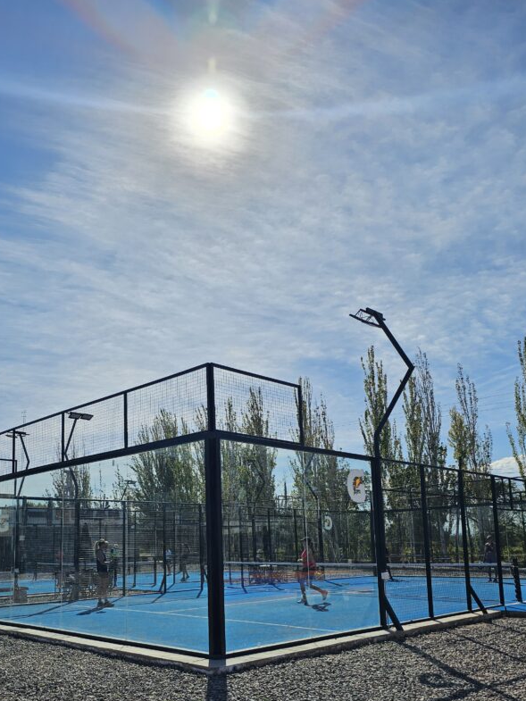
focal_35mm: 30
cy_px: 455
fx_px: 608
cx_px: 206
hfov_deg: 46.5
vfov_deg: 58.9
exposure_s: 1/2192
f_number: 1.7
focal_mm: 6.3
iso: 10
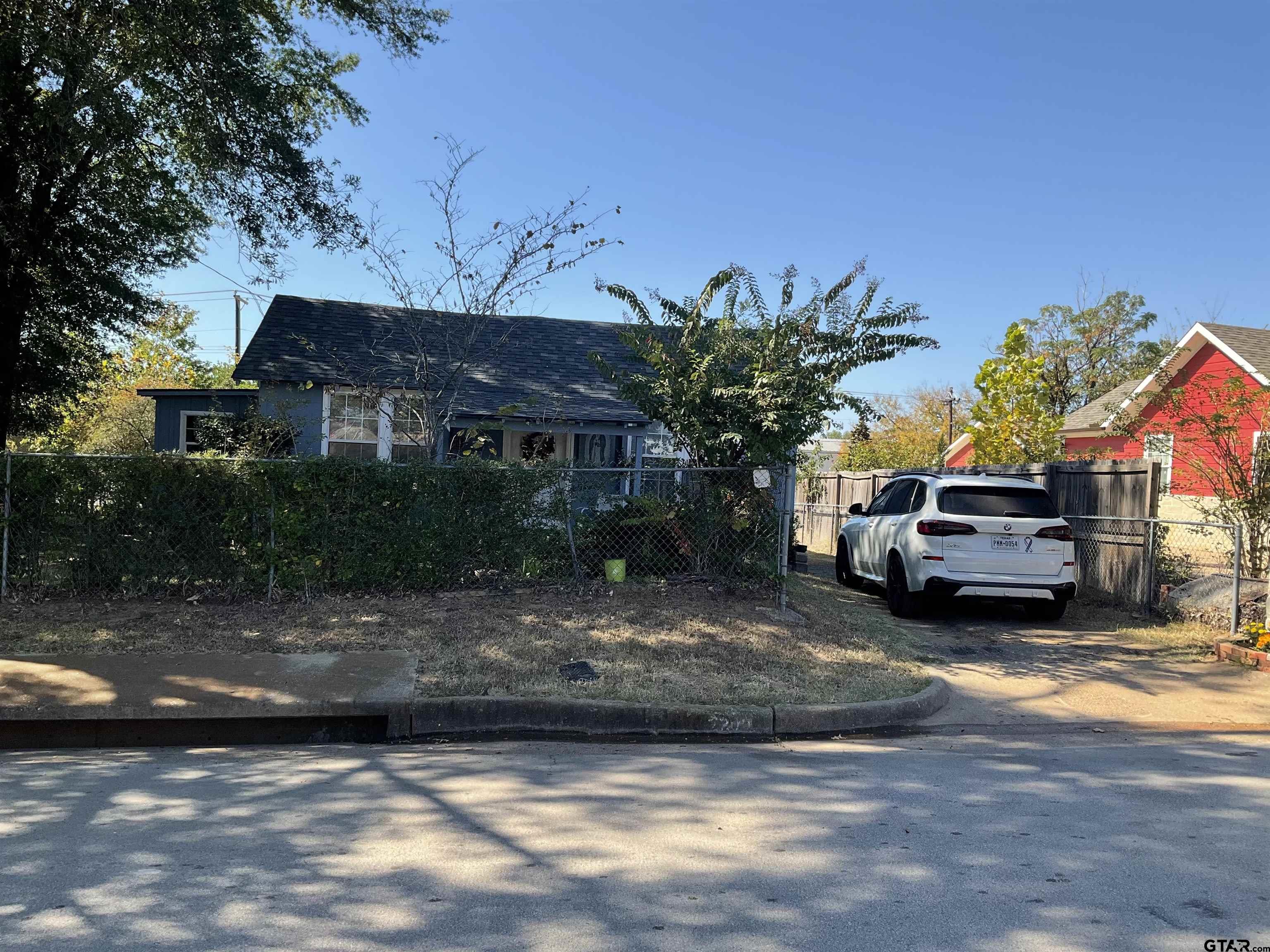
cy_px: 476
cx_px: 635
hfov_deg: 61.7
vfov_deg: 48.2
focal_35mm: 29
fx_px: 1064
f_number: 1.8
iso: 25
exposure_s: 1/1168
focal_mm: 3
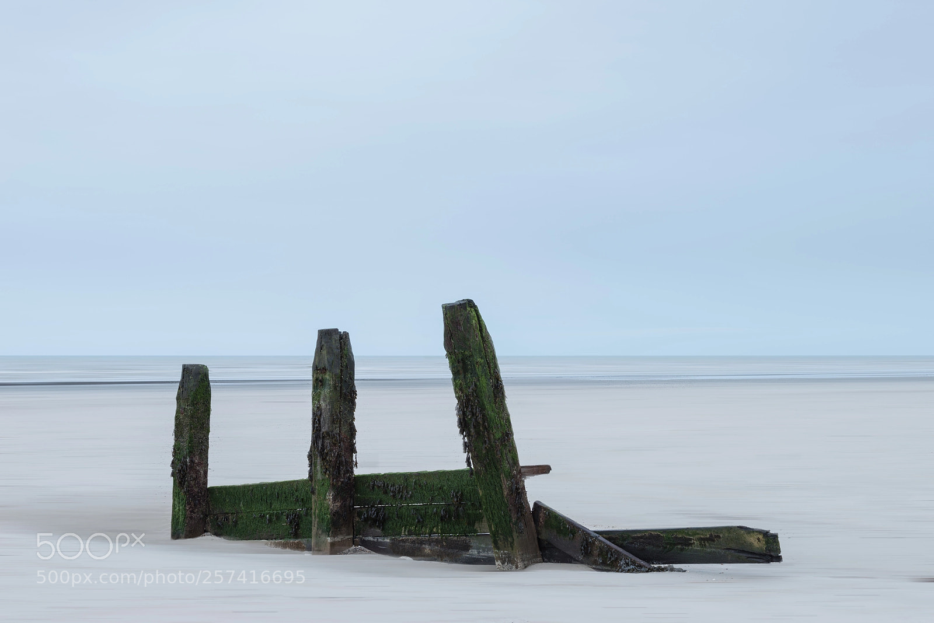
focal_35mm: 52
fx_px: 1350
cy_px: 312
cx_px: 467
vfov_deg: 26.0
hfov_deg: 38.2
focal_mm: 52
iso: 100
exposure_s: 2
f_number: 16
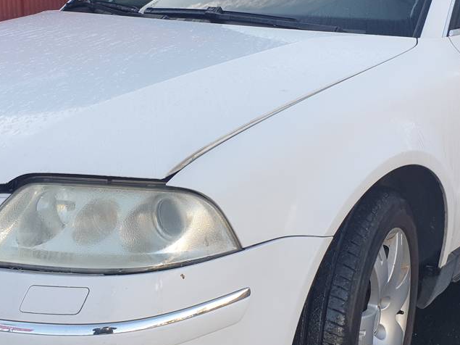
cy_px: 167
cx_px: 215
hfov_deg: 32.7
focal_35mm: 59
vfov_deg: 24.8
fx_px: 784
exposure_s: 1/373
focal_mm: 4.3
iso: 50
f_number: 2.4
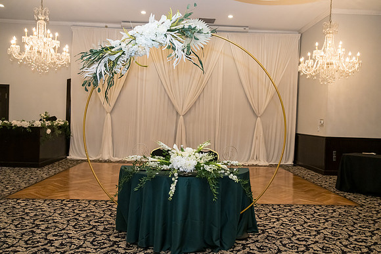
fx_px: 360
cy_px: 127
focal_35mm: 34
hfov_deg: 55.8
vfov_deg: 38.9
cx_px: 190
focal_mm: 34
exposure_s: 1/320
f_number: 3.5
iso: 3200
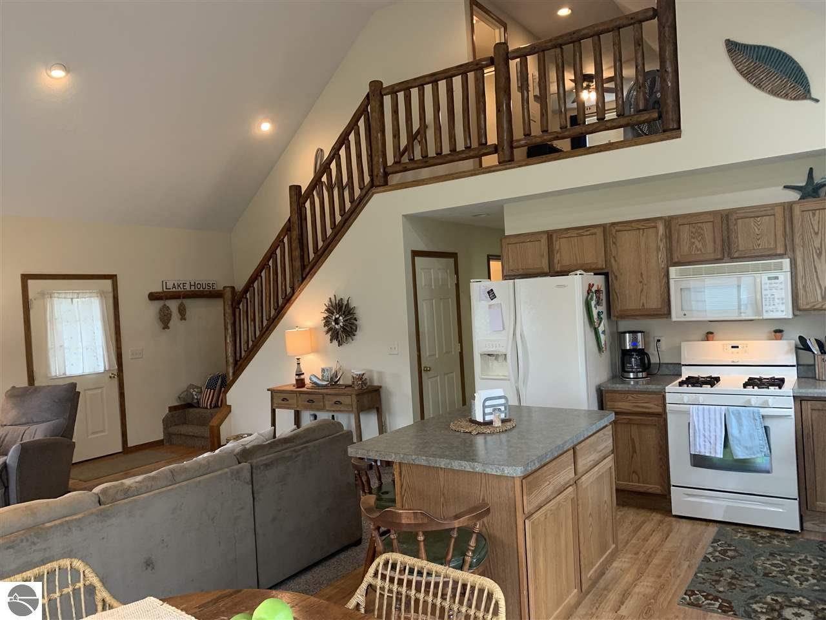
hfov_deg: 67.3
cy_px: 310
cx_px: 413
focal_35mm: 26
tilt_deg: +0.2
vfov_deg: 53.1
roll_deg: +2.6
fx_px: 620
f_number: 1.8
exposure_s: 1/60
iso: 160
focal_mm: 4.25
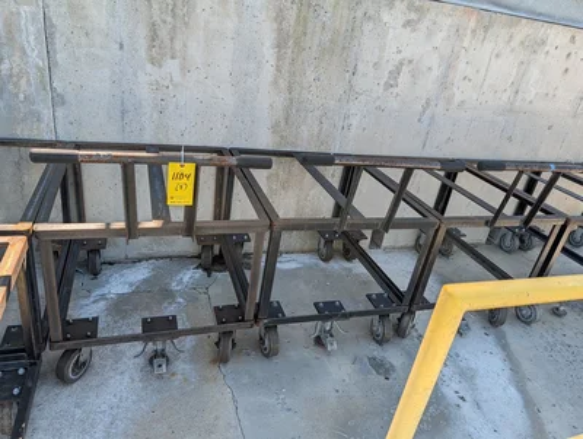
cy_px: 220
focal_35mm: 24
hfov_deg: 71.5
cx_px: 292
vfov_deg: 56.9
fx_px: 405
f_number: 1.68
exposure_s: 1/300
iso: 19
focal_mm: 6.9
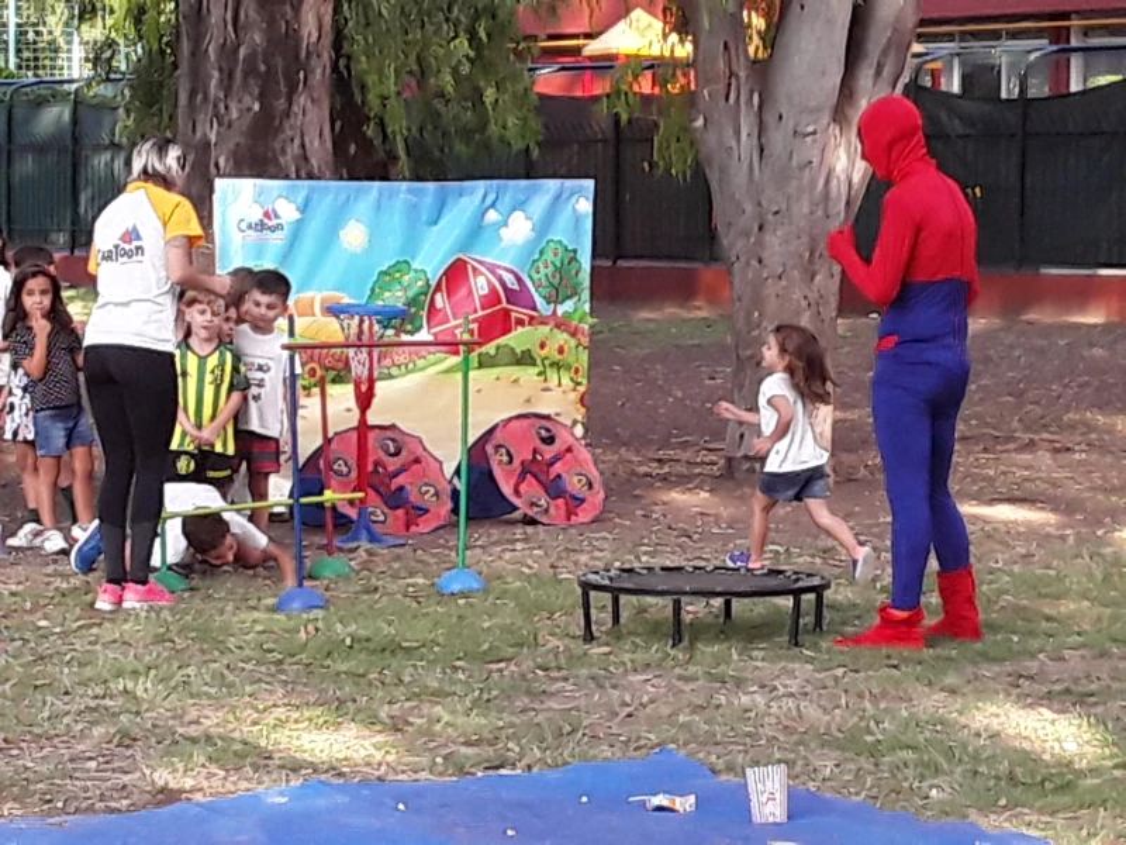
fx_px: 1008
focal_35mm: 31
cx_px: 563
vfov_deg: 45.4
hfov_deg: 58.4
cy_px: 422
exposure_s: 1/167
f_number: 2.2
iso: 40
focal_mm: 3.3
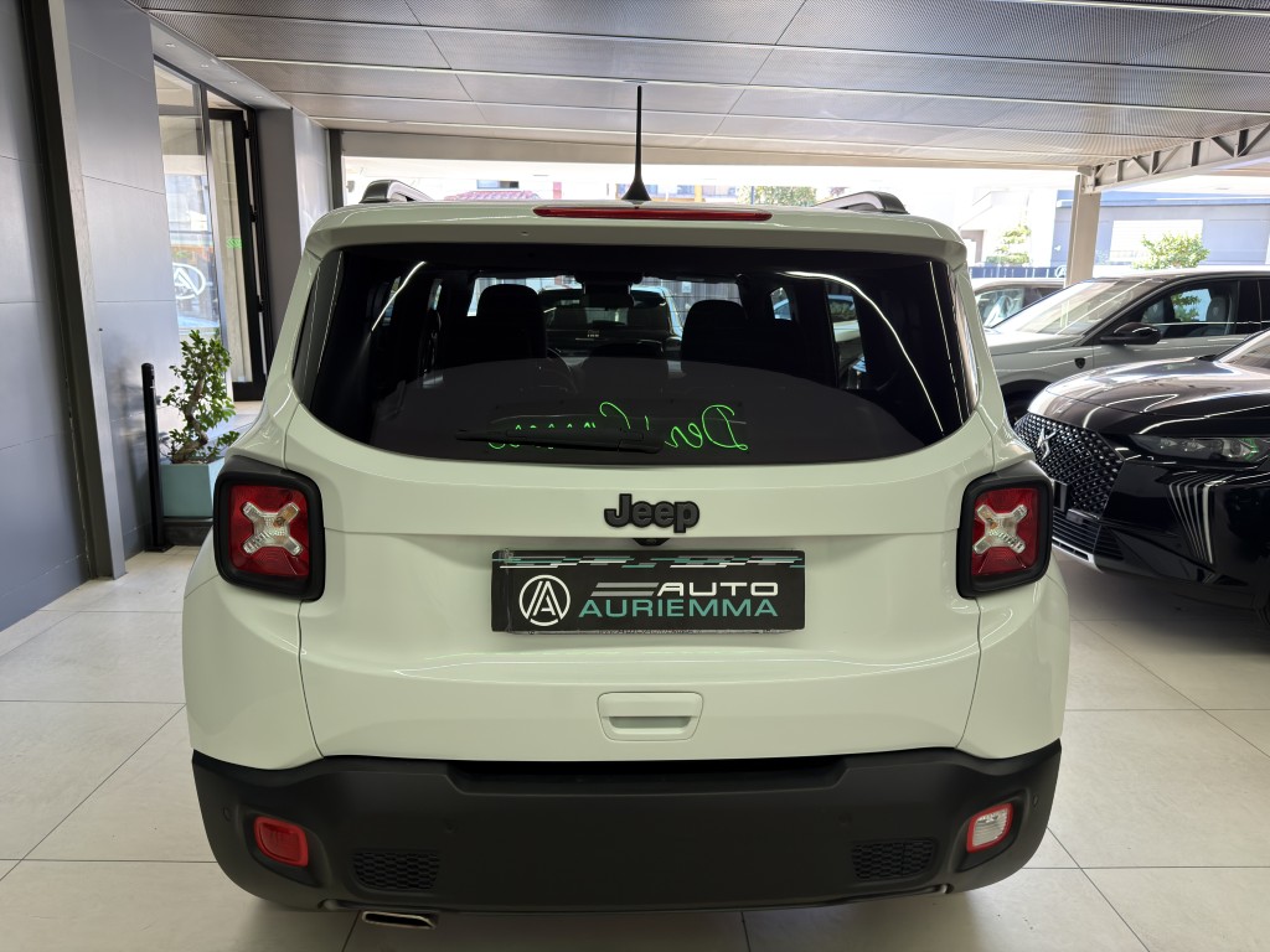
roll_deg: +0.0
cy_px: 476
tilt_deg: -11.8
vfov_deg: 56.8
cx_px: 635
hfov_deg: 71.6
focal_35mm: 24
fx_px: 881
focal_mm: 6.76
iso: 125
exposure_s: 1/100
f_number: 1.78
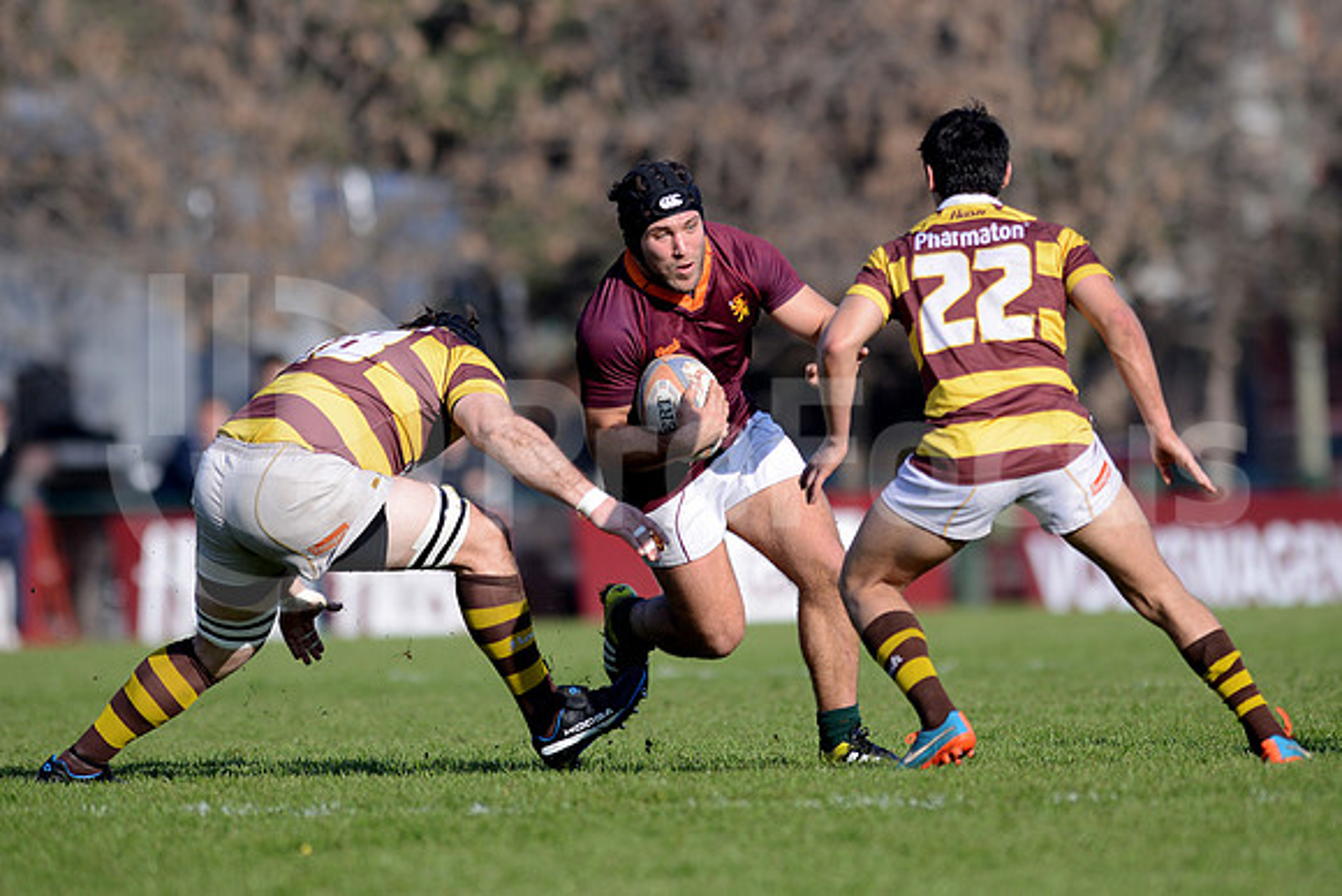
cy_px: 448
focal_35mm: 420
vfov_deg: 3.3
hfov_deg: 4.9
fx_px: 15660
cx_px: 671
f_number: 4
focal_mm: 420
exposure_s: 1/2500
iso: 400
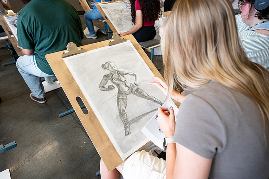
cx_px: 134
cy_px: 90
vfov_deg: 56.1
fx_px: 168
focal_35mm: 22
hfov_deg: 77.4
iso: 800
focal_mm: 22.5
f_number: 4
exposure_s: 1/200
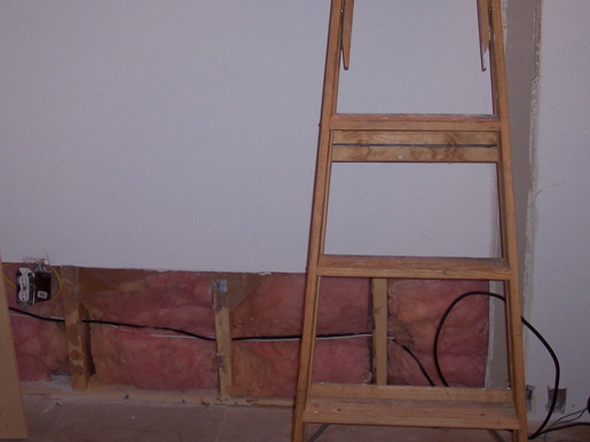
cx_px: 237
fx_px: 1005
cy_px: 178
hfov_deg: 32.6
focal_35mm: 59
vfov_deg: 24.8
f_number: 2.8
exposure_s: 1/30
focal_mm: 8
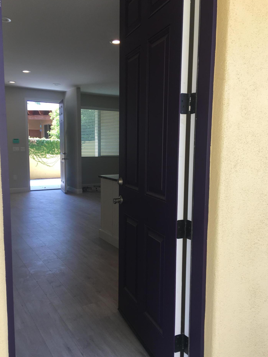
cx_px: 135
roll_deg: -0.9
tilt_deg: -5.3
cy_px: 186
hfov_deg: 45.4
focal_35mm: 31
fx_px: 320
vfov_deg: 58.3
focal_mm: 4.15
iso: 32
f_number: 2.2
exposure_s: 1/120
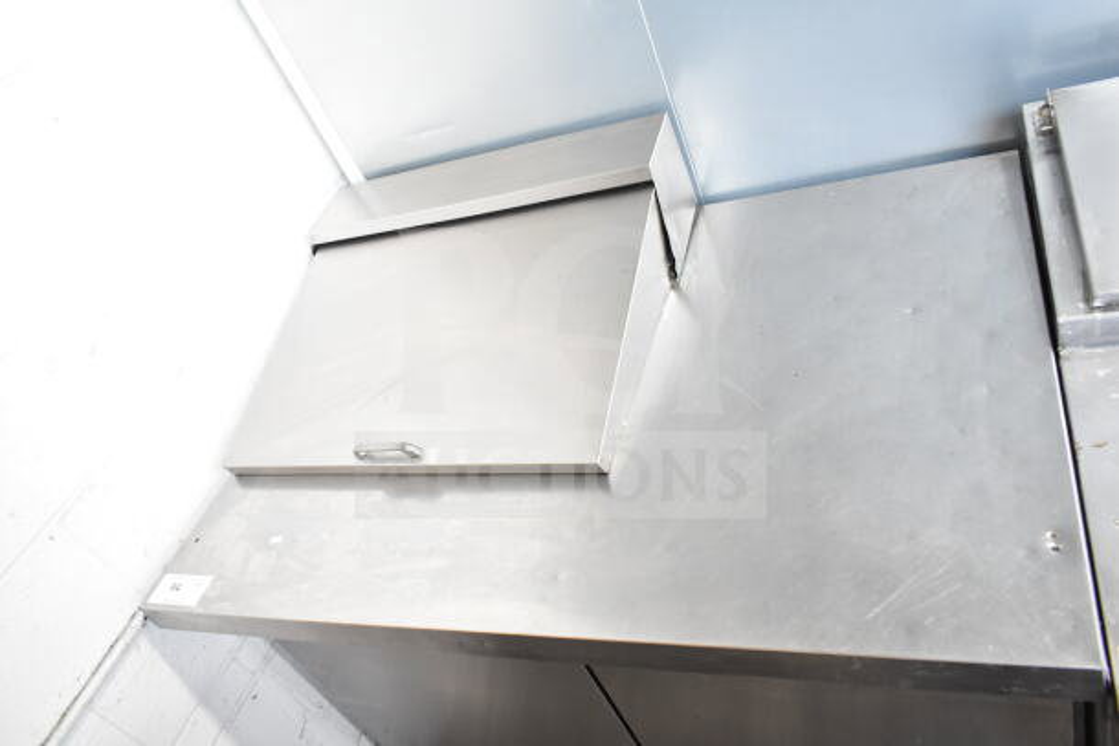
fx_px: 839
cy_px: 373
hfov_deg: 67.4
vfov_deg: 48.0
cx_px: 560
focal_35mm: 27
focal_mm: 18
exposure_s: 1/125
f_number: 5.6
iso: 1600
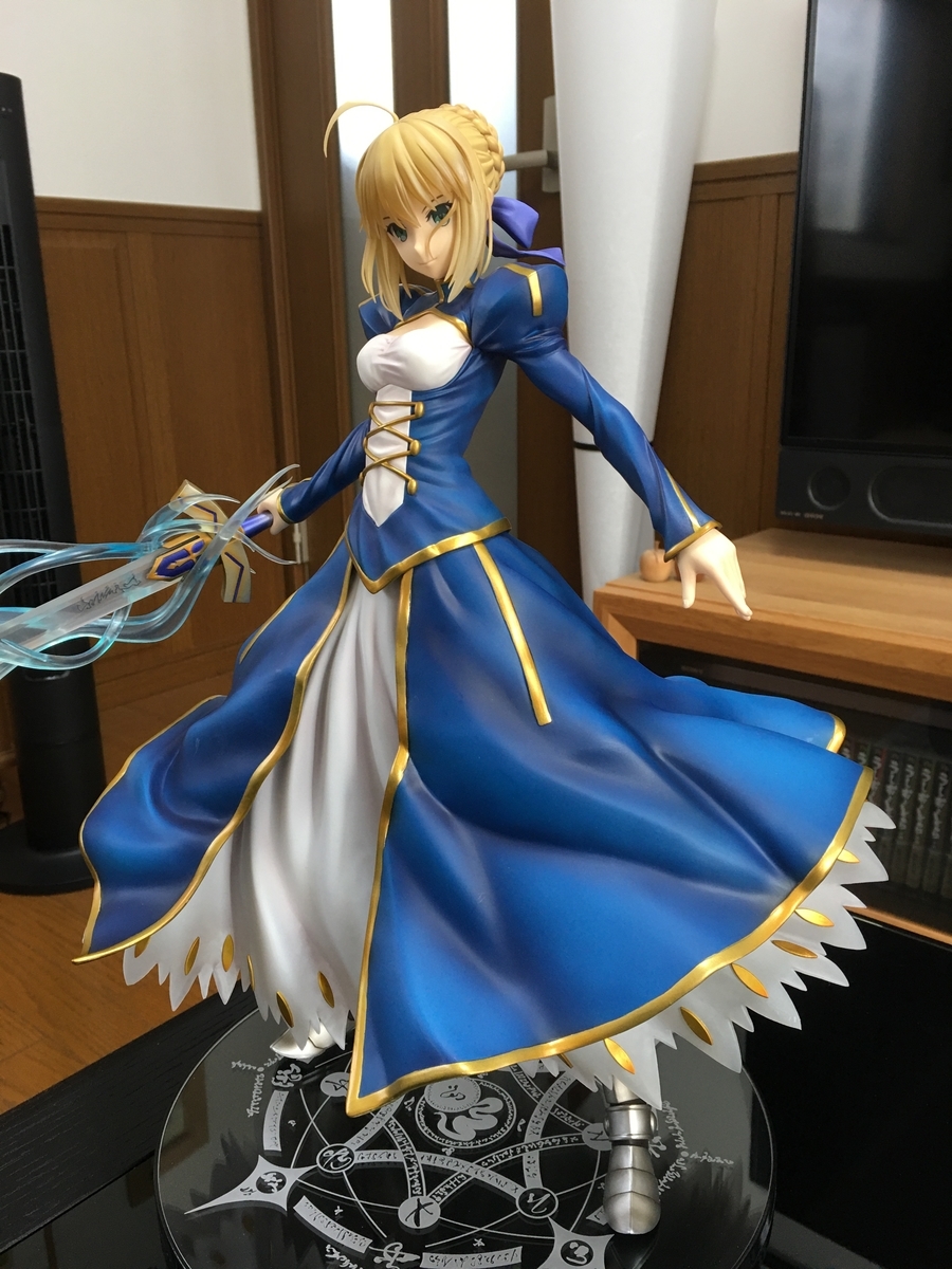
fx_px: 1063
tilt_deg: -14.9
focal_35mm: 29
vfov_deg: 61.7
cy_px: 634
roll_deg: +1.6
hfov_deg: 48.2
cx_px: 476
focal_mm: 4.15
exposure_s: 1/30
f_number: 2.2
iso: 40
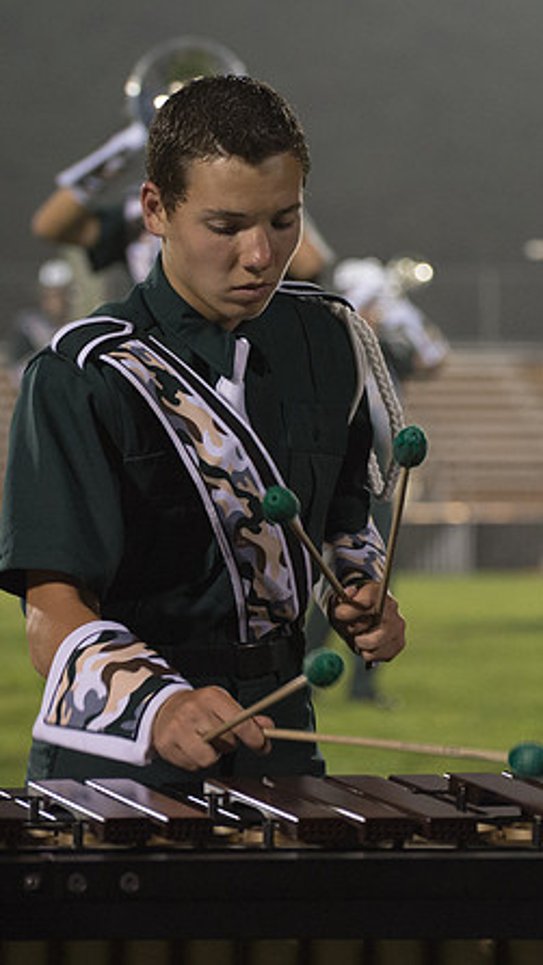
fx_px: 5885
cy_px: 392
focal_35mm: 230
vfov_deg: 9.4
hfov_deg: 5.3
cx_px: 267
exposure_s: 1/160
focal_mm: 122
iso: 4500
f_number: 4.8
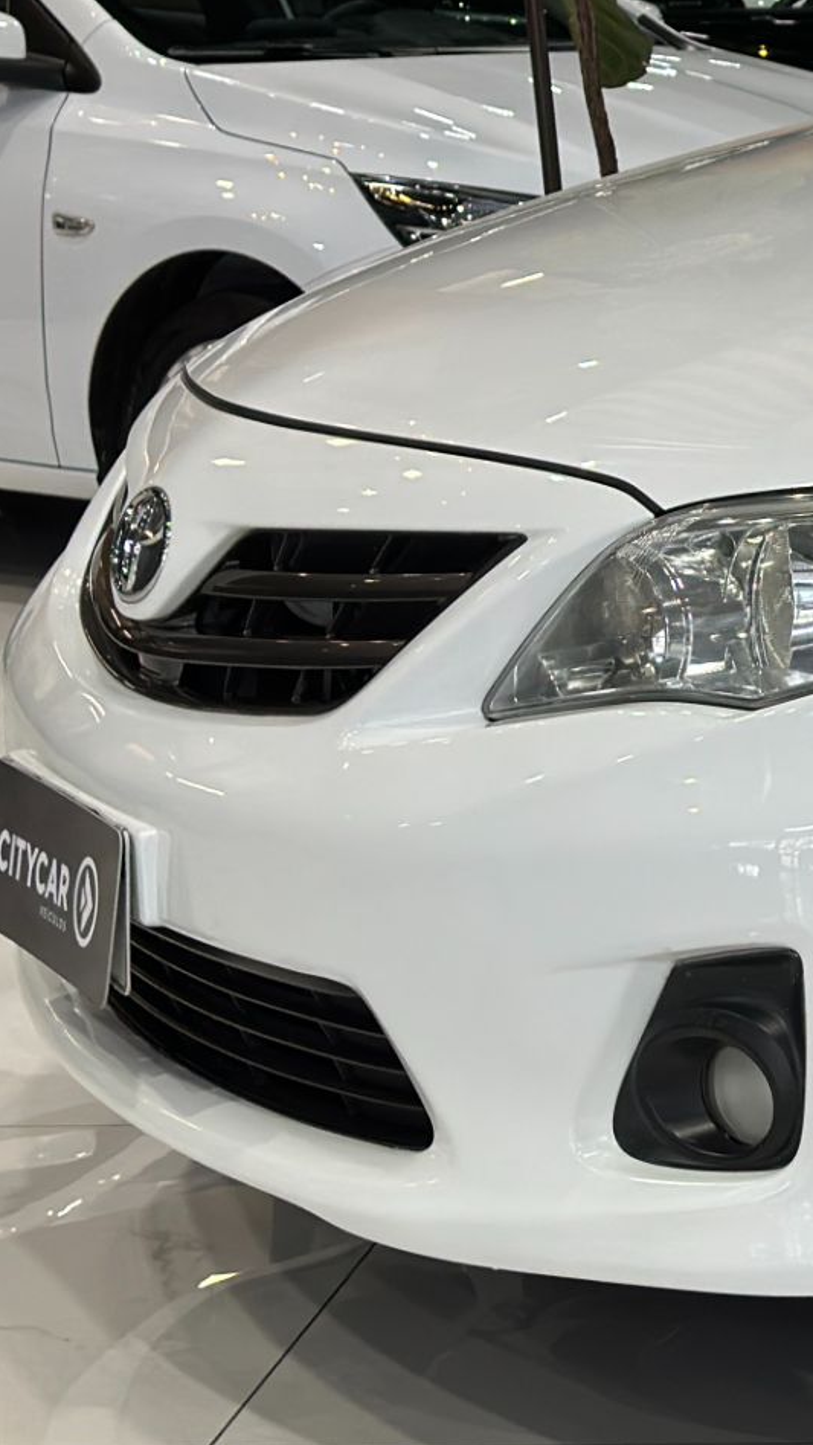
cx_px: 1313
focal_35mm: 106
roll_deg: +0.6
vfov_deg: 20.2
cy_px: 668
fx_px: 4061
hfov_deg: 10.9
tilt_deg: -10.4
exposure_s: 1/170
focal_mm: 6.86
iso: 100
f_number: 1.78
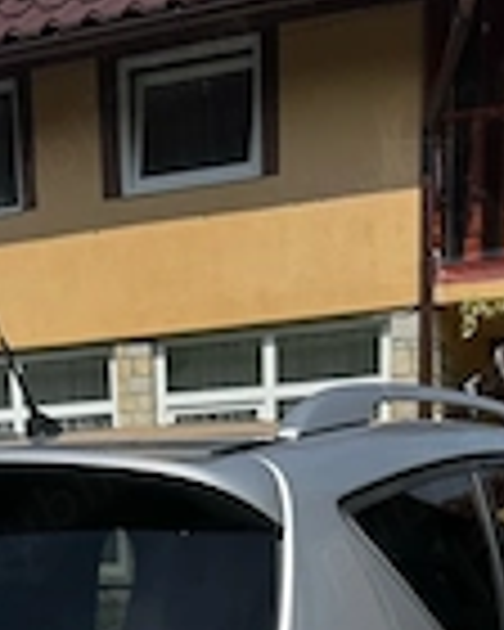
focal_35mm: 67
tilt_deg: -14.1
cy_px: 878
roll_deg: +1.1
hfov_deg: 22.8
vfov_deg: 23.9
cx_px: 198
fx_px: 1249
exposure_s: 1/5814
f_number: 1.78
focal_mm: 6.76
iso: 80
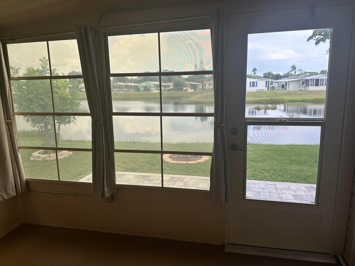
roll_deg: +1.5
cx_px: 178
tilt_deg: -10.1
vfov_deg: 56.8
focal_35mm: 24
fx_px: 246
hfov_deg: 71.6
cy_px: 133
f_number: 1.78
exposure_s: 1/482
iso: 80
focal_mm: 6.86
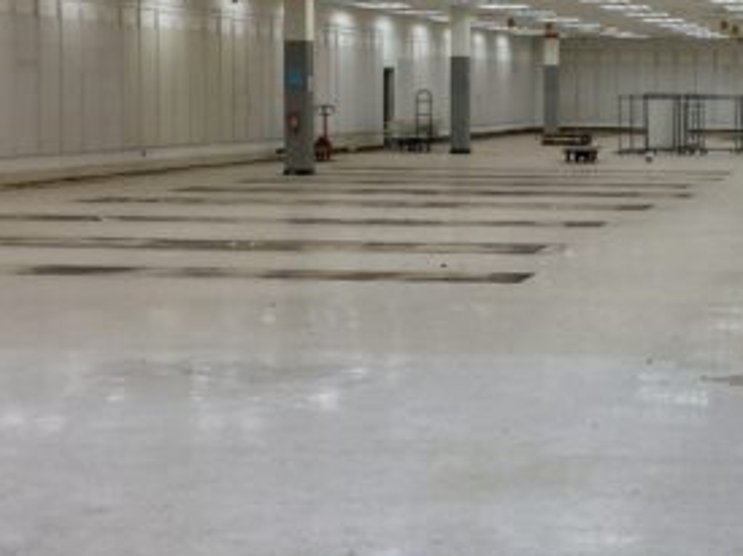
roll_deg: -0.7
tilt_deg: -2.4
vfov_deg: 18.2
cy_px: 202
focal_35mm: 81
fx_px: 1738
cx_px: 773
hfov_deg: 23.0
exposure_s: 1/60
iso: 32
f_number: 2.2
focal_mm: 4.15
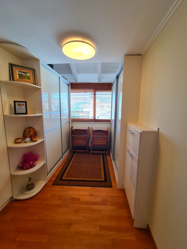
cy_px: 124
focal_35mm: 13
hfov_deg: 89.9
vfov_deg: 106.2
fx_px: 94
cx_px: 94
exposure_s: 1/100
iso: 80
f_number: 2.2
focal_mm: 2.2
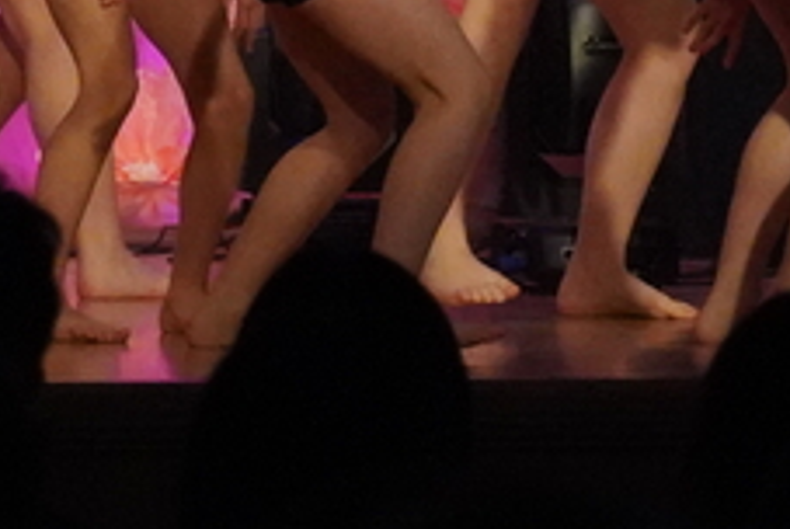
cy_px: -390
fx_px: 12436
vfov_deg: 2.4
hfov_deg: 3.6
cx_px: -183
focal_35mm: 566
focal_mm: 104
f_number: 5.6
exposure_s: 1/640
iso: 12800
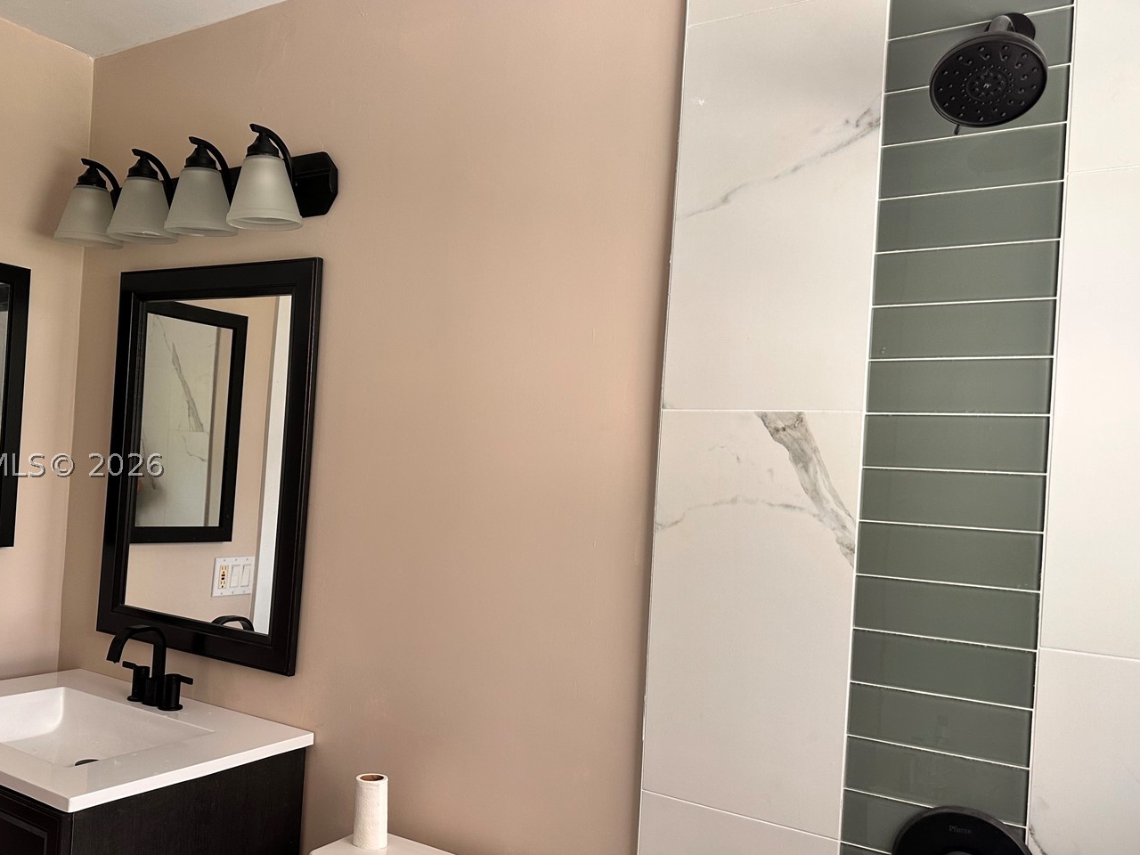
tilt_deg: +0.3
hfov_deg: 59.3
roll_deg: -3.8
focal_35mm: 30
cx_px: 436
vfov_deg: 46.7
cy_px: 465
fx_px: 988
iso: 125
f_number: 1.78
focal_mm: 6.86
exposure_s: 1/60
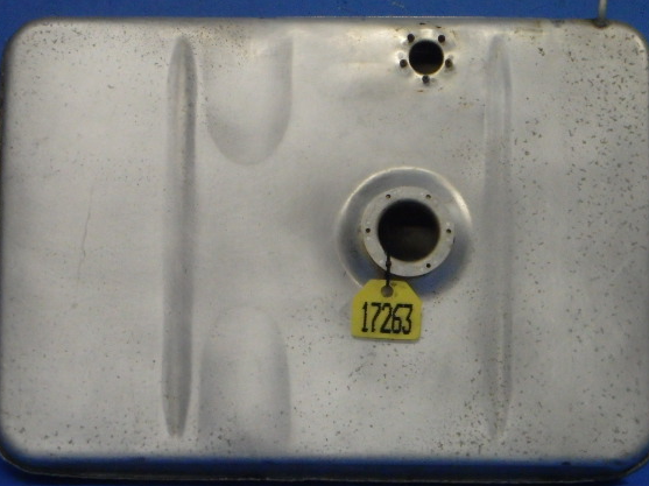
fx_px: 3017
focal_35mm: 161
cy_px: 260
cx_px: 330
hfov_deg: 12.3
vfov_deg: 9.2
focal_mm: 25
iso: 1600
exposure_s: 1/60
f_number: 5.9
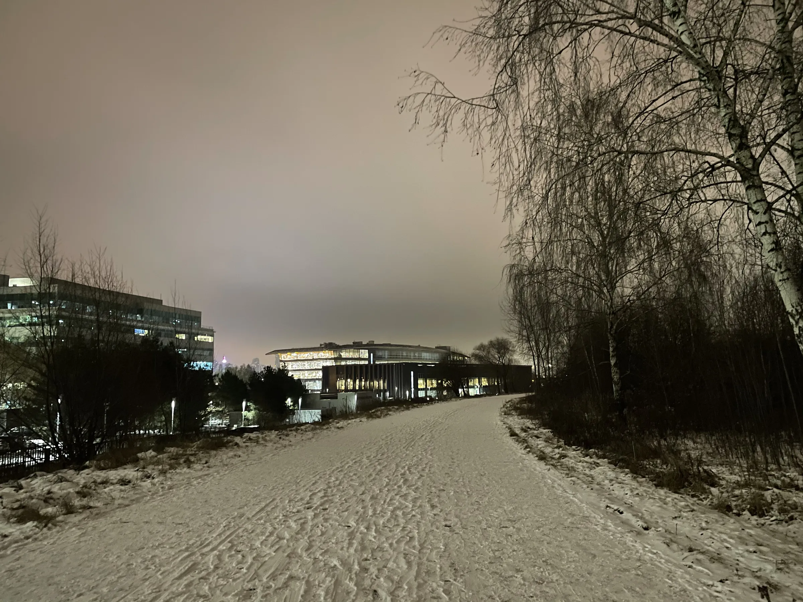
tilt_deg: +8.1
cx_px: 402
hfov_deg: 67.3
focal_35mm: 26
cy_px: 301
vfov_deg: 53.1
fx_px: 603
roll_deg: +1.6
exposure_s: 1/8
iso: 500
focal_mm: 4.2
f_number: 1.6
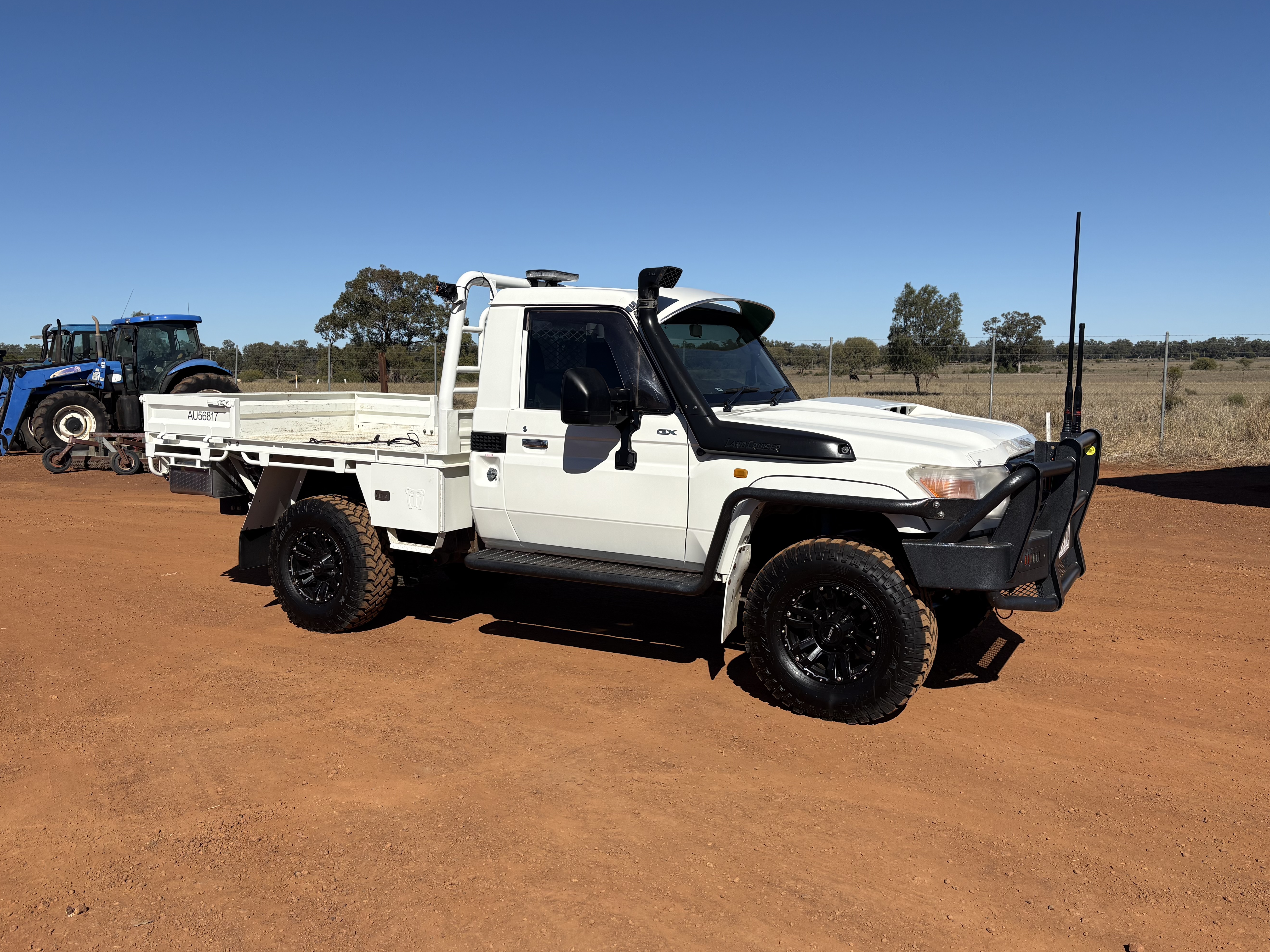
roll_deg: +0.7
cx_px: 624
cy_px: 475
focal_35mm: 28
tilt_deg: -6.0
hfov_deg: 63.4
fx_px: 1027
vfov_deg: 49.7
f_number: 1.6
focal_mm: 5.96
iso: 50
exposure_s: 1/6329
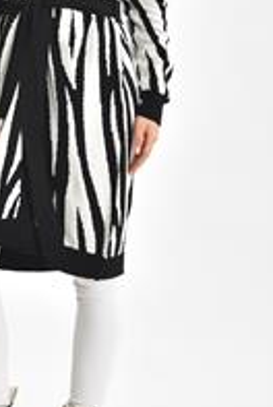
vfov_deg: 10.5
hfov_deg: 7.0
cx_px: 48
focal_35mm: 196
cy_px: 108
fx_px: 2222
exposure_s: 1/160
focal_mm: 86
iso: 100
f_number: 6.3
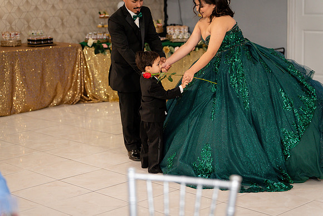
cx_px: 162
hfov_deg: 26.6
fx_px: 682
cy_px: 108
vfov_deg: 18.0
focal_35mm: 76
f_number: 2.8
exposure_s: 1/250
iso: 800
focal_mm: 76
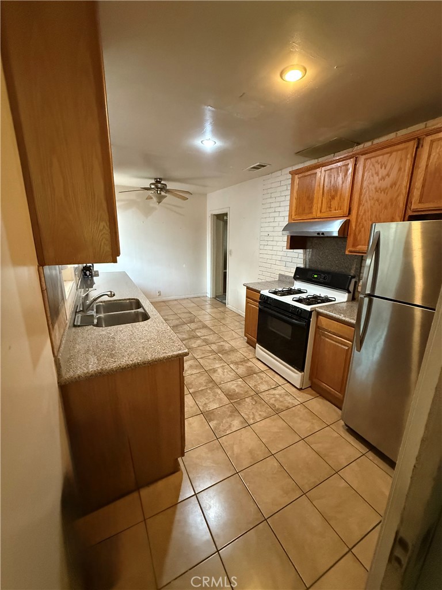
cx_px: 221
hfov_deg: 85.7
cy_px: 295
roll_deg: -1.8
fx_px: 238
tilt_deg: -12.1
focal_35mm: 14
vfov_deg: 102.1
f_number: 2.2
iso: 800
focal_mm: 2.22
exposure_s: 1/60
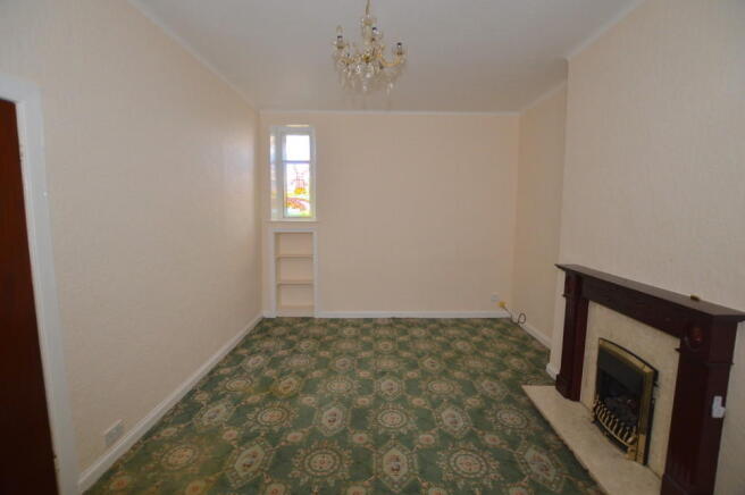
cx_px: 372
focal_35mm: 15
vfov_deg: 77.2
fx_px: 310
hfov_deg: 100.4
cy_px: 248
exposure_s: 1/60
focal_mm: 10
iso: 450
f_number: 3.5
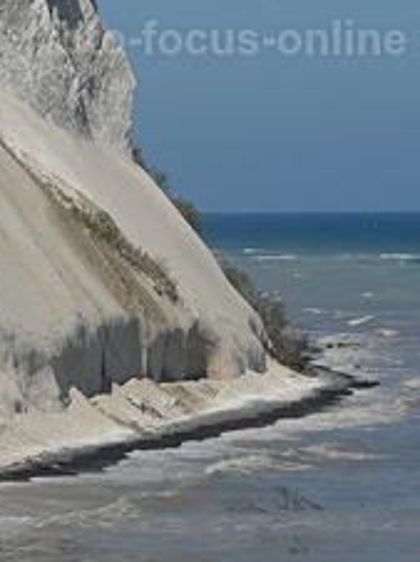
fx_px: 4101
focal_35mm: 253
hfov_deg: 5.9
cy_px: -16
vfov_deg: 7.8
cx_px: 122
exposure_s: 1/1000
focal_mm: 21.32
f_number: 4.5
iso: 100
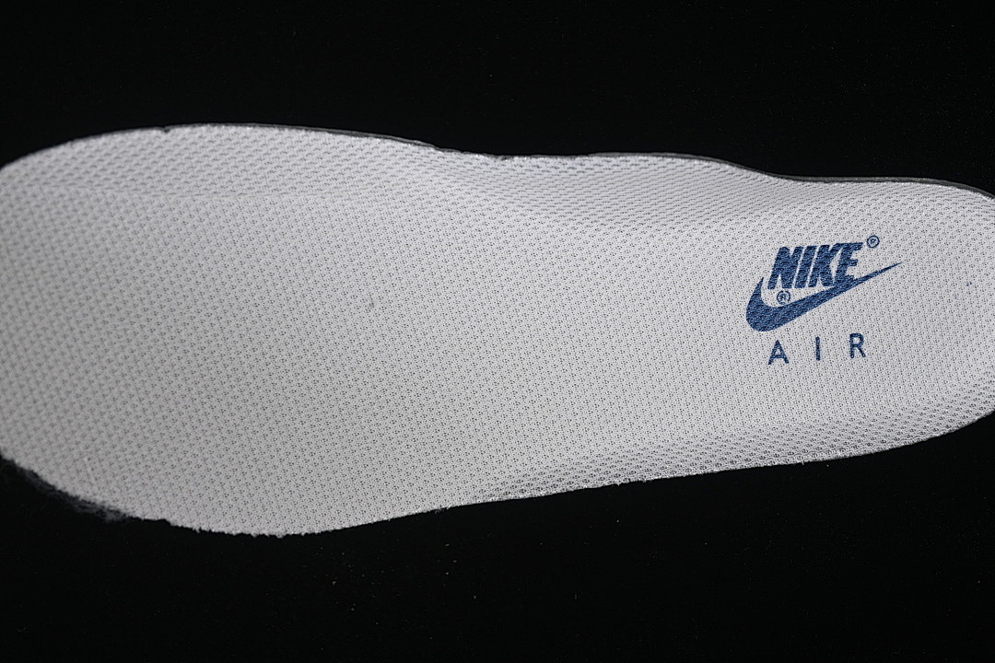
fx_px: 2073
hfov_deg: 27.0
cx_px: 498
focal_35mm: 75
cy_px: 332
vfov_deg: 18.2
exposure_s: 1/80
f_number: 7.1
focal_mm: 50
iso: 160
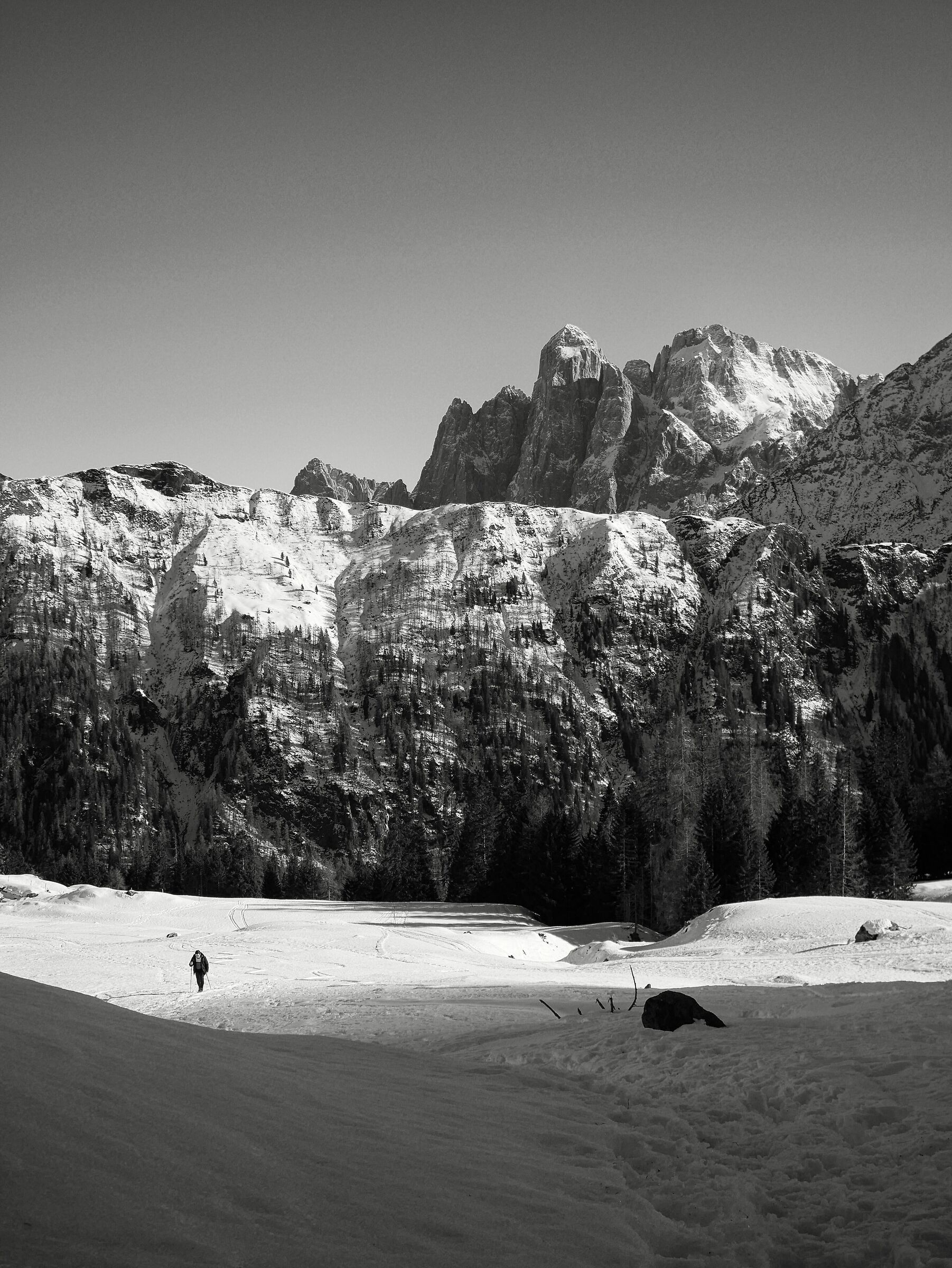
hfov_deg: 31.5
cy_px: 634
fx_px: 1686
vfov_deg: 41.2
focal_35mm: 46
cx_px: 476
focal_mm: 23
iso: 200
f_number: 4.9
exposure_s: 1/1300
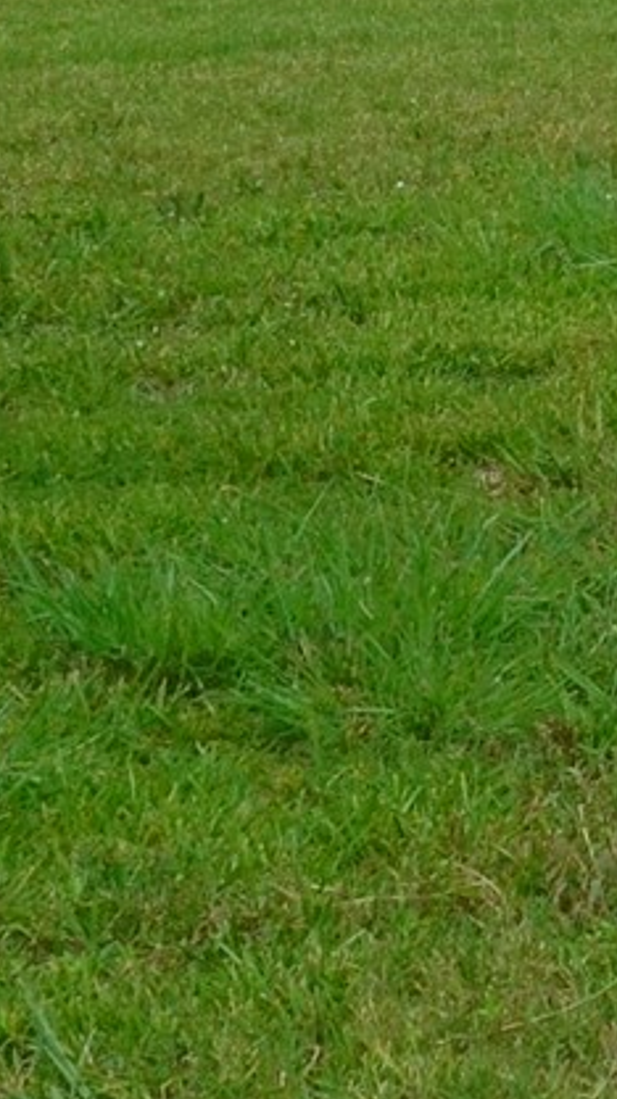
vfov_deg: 12.7
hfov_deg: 6.8
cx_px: 1657
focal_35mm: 164
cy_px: -365
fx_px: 4779
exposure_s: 1/400
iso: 200
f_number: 10
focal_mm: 20
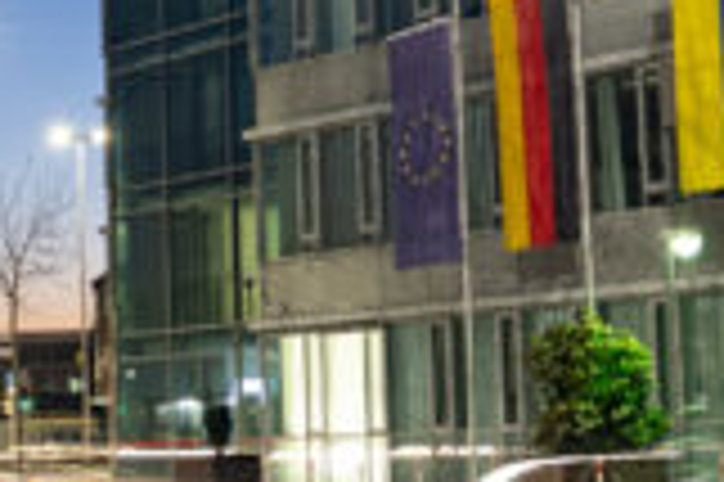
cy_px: 90
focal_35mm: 104
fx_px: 2089
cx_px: 441
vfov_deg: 13.1
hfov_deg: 19.6
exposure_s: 4
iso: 100
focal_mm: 24
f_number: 4
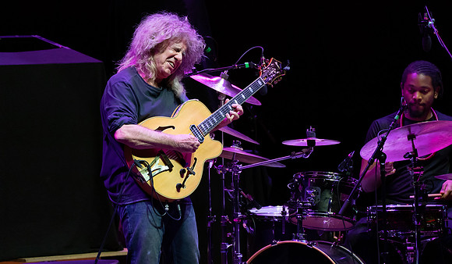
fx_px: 5021
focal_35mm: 415
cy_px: 113
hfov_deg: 5.2
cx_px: 226
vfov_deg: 3.0
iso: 3200
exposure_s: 1/320
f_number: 7.1
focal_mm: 400
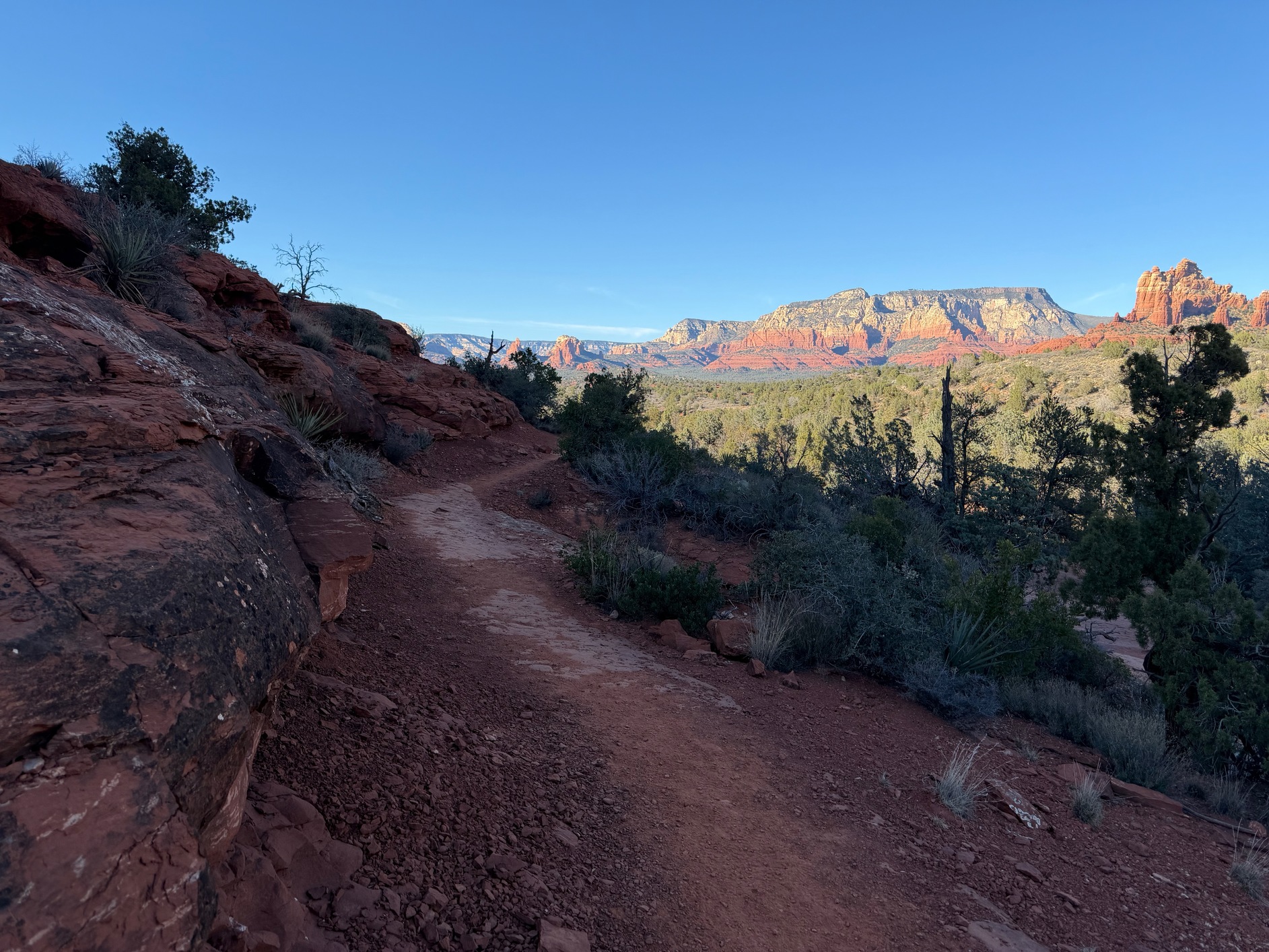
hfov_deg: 71.6
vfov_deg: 56.8
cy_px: 476
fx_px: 880
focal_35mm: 24
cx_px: 634
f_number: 1.78
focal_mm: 6.76
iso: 80
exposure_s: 1/2232
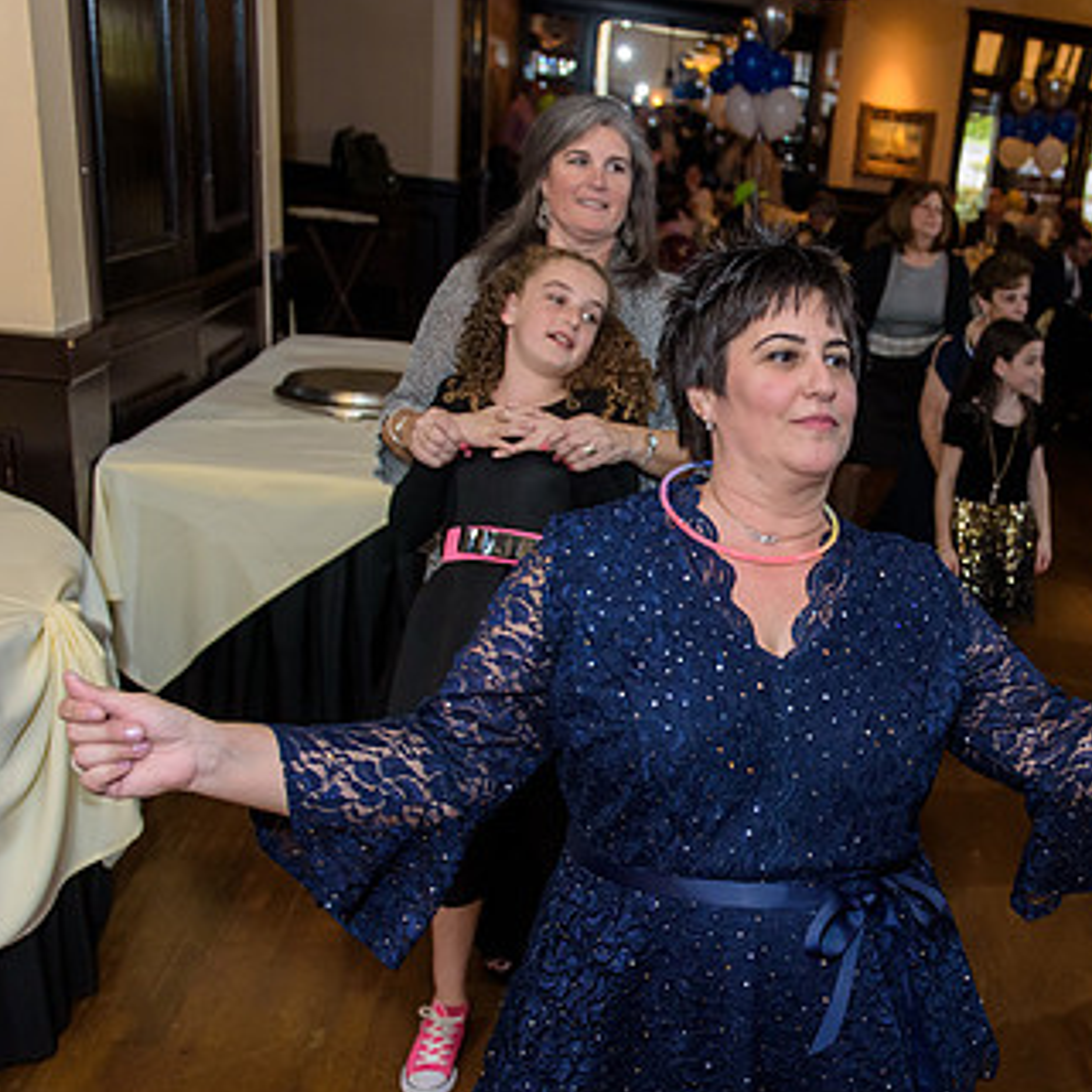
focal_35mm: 37
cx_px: 877
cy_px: 619
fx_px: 1321
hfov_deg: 42.8
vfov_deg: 44.8
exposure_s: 1/125
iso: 1600
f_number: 3.2
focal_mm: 24
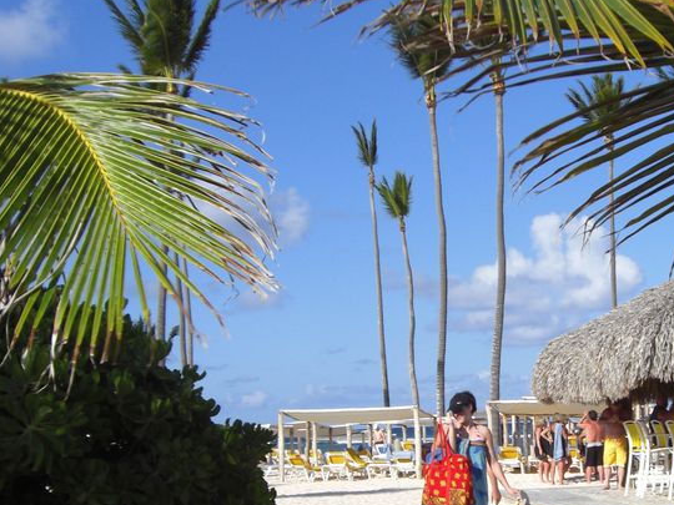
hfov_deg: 26.5
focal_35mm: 72
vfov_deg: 20.3
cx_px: 549
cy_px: 354
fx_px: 1402
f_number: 8
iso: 64
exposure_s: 1/160
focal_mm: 6.2
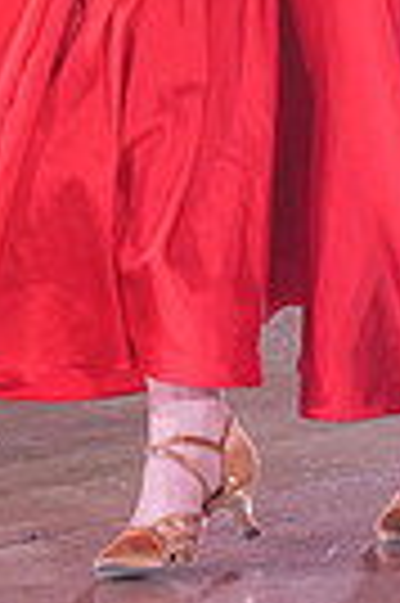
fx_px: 10877
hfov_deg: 2.1
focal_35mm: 651
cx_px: 600
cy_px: -360
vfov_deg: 3.2
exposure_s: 1/400
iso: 2000
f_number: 4
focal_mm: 150
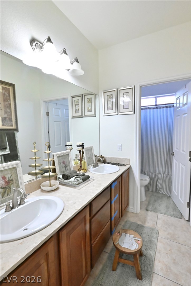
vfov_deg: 96.7
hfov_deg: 73.8
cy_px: 143
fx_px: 127
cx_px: 96
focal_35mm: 16
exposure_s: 1/30
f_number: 22
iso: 20000
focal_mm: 16
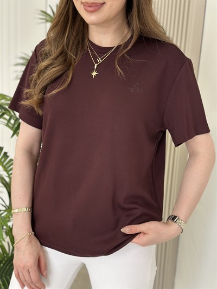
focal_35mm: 48
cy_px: 144
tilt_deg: -9.9
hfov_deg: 30.3
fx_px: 401
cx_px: 108
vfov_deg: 39.6
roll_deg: -4.1
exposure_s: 1/172
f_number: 1.78
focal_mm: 6.86
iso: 100
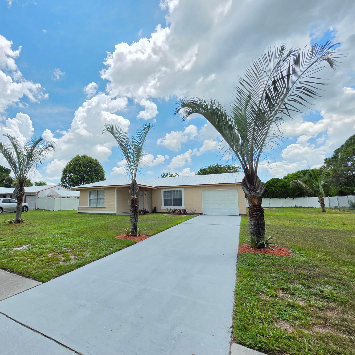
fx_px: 186
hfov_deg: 85.4
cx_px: 129
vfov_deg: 87.4
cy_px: 183
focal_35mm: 16
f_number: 1.9
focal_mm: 2.2
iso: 32
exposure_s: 1/1641
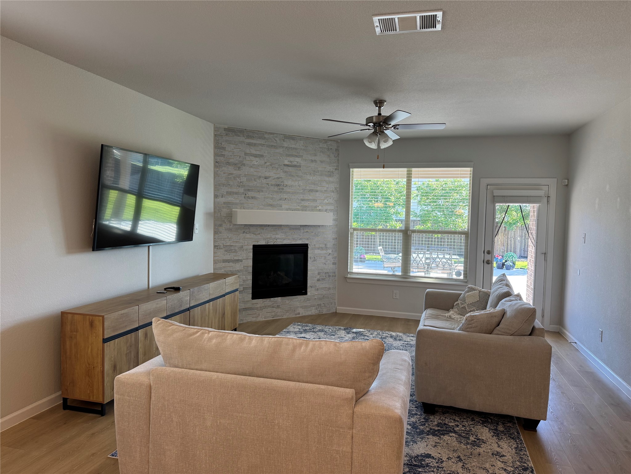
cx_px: 316
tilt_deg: -2.8
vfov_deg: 56.8
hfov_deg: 71.6
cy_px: 237
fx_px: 437
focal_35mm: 24
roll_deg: -0.6
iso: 125
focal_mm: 6.76
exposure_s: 1/120
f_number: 1.78
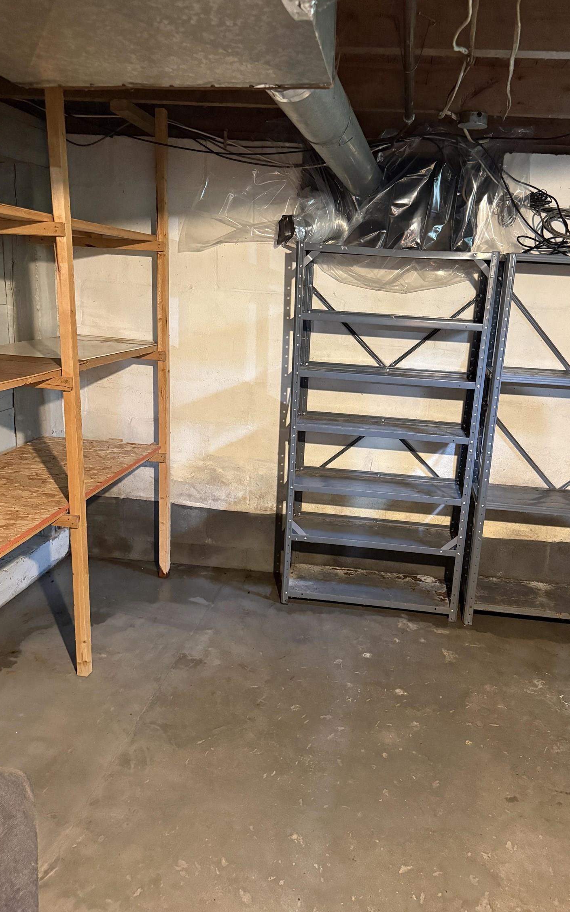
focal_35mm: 26
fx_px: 646
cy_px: 450
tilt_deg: -13.6
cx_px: 339
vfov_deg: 70.4
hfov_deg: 47.4
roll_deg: -3.9
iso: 1000
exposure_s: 1/40
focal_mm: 6.76
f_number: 1.78
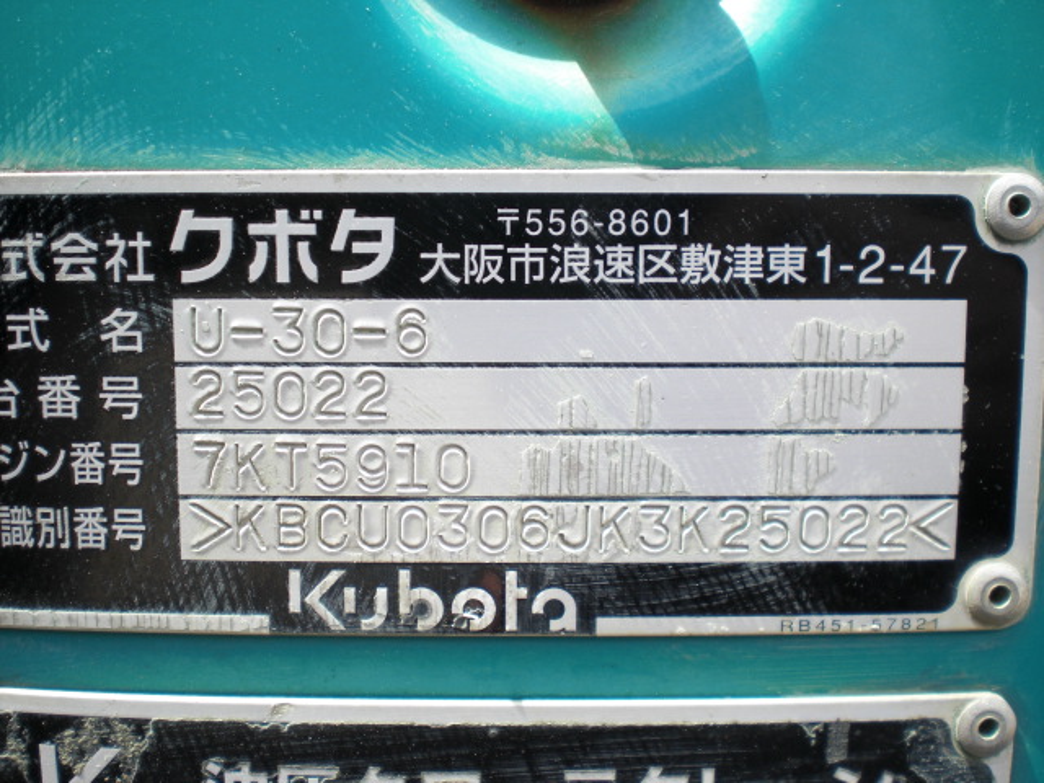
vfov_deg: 37.7
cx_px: 522
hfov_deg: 49.0
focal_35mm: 38
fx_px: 1146
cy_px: 392
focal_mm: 6.3
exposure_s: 1/200
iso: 64
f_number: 3.1
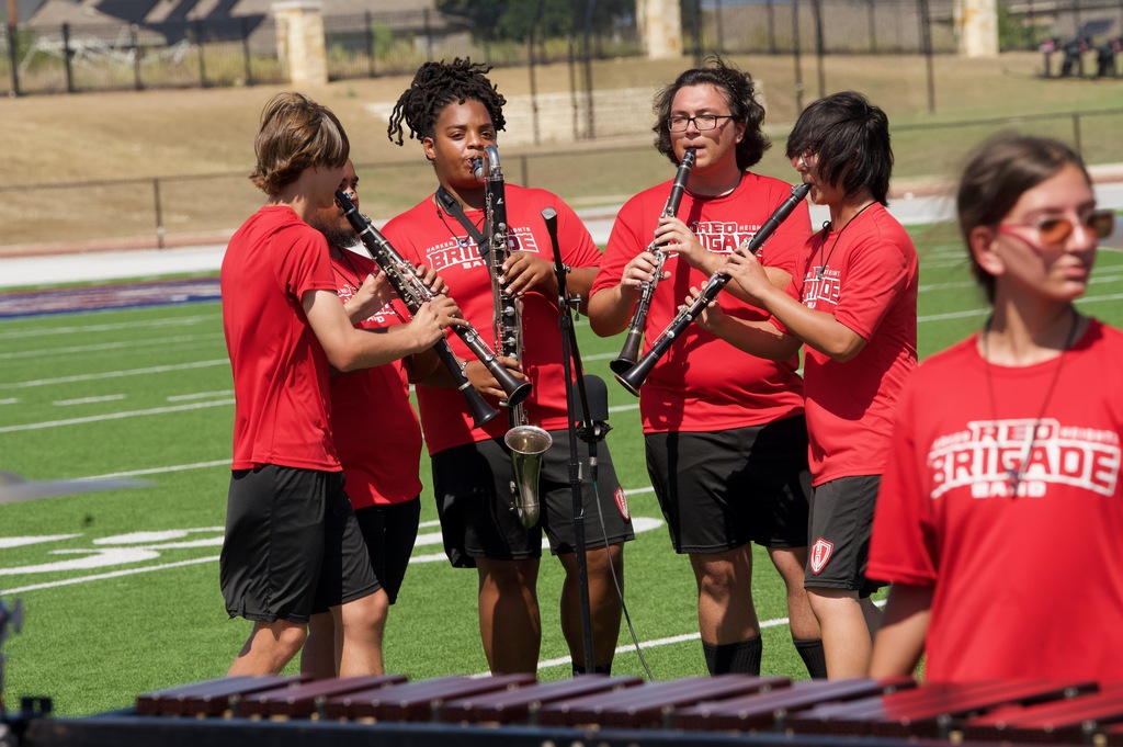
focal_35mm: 200
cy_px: 374
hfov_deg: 10.3
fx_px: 6234
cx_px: 562
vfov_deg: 6.9
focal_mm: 200
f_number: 9
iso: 800
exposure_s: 1/1600
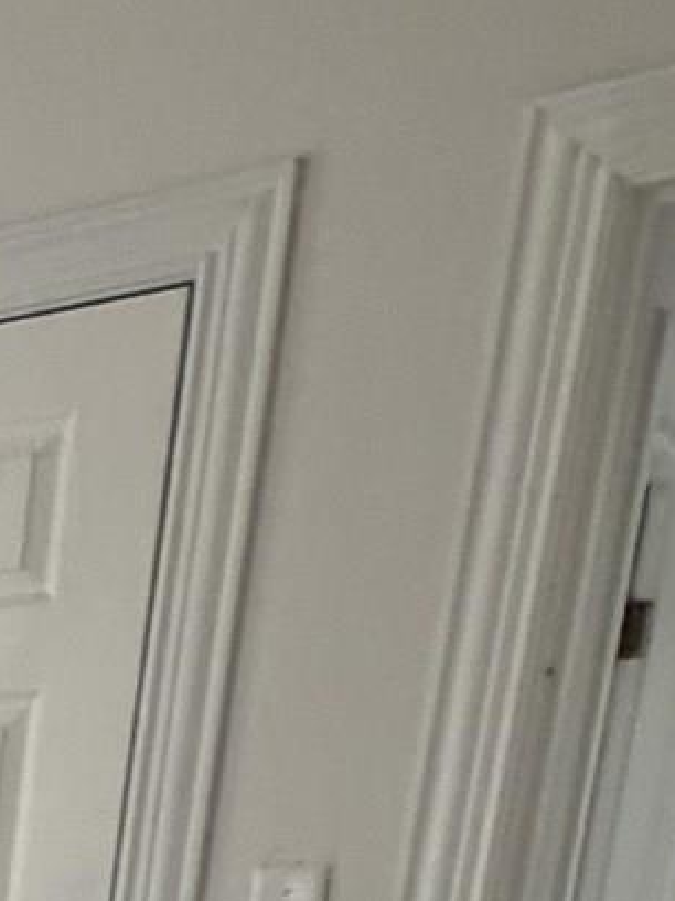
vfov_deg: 20.0
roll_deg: +1.2
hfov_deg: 13.3
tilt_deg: -14.1
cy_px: 1480
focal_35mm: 79
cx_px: -995
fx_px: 2054
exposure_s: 1/91
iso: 320
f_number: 2.2
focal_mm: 2.22
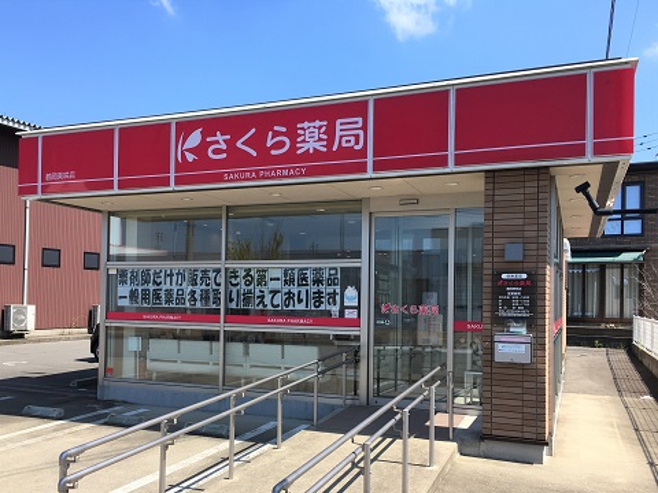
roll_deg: -1.1
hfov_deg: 61.7
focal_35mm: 29
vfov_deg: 48.2
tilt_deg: +1.0
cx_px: 329
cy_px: 246
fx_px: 551
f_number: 2.2
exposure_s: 1/974
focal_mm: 4.15
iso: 25
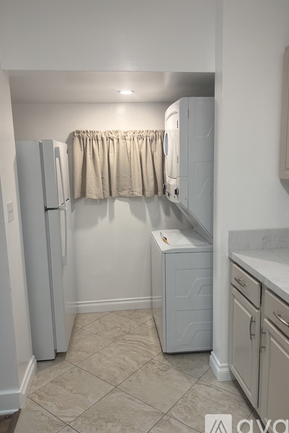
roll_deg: +0.4
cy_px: 217
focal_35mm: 28
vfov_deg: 65.5
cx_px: 146
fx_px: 337
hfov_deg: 46.4
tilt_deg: -9.6
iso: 100
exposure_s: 1/120
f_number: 1.6
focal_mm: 5.96
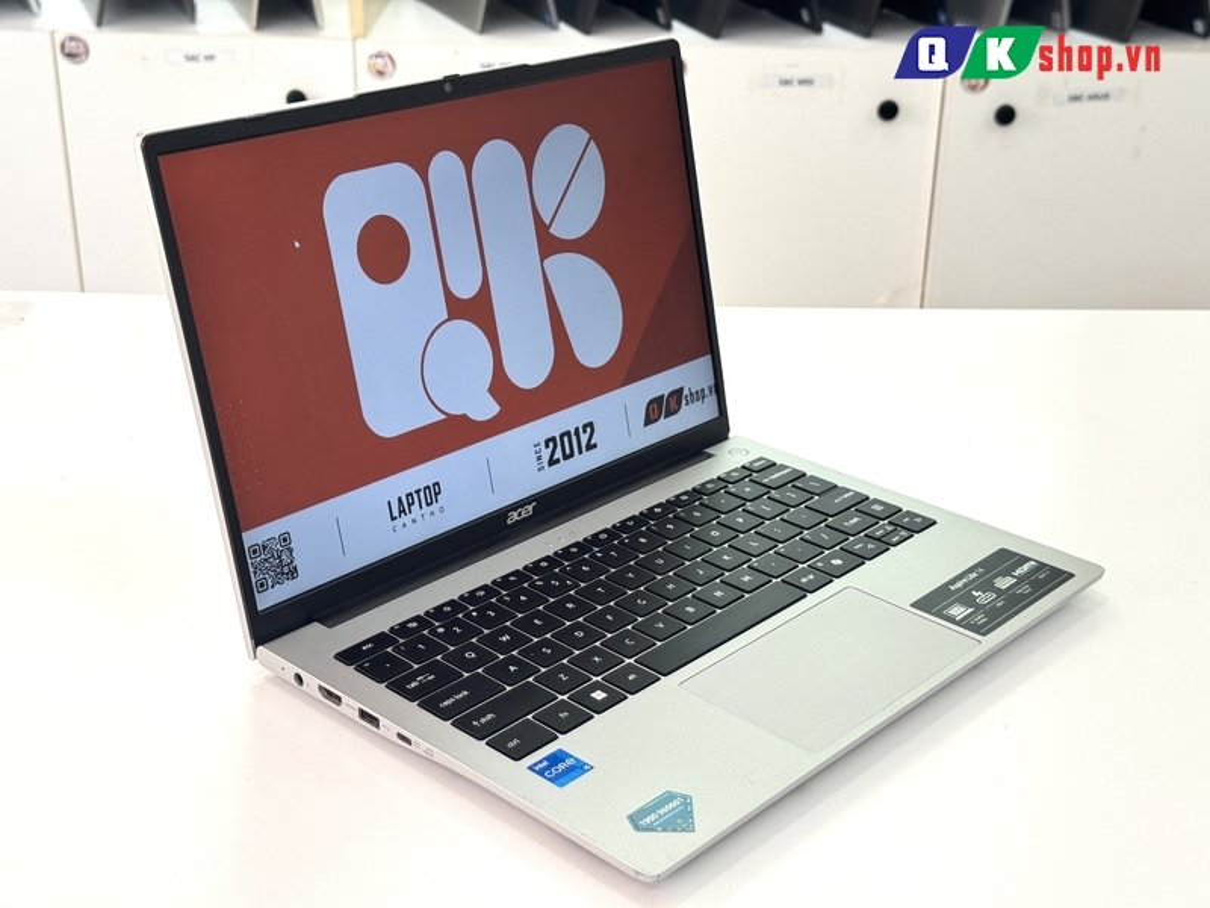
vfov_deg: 30.3
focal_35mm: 48
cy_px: 454
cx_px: 605
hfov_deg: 39.7
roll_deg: +0.0
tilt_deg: -24.7
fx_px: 1678
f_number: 1.78
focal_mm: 6.76
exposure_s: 1/121
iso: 80
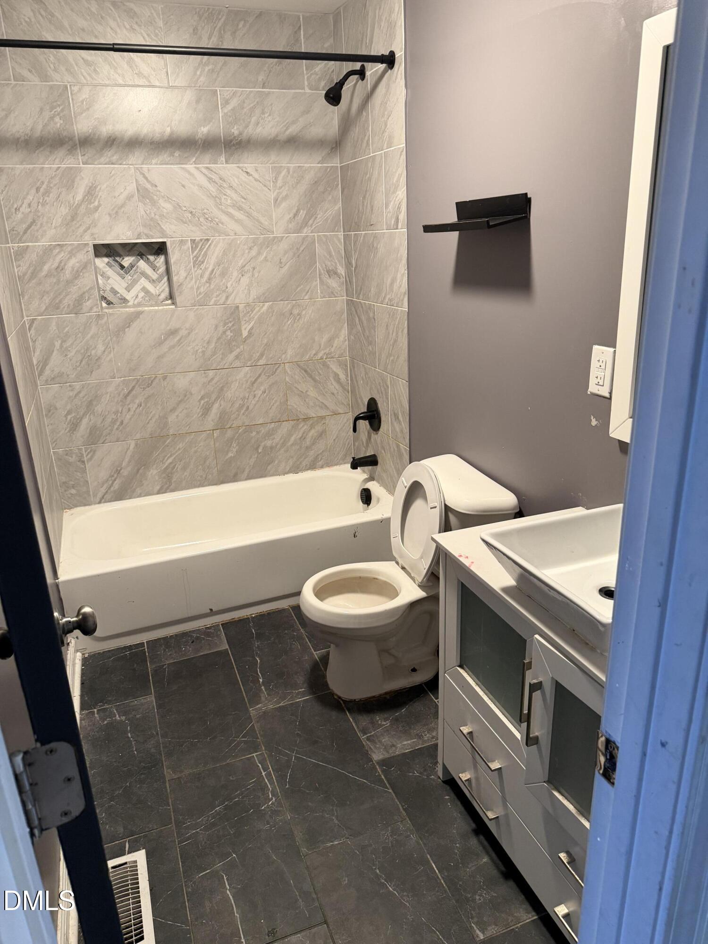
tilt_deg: -20.3
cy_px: 472
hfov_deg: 56.8
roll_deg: +2.2
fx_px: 654
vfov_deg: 71.6
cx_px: 354
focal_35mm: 24
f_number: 1.78
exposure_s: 1/60
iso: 400
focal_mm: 6.76
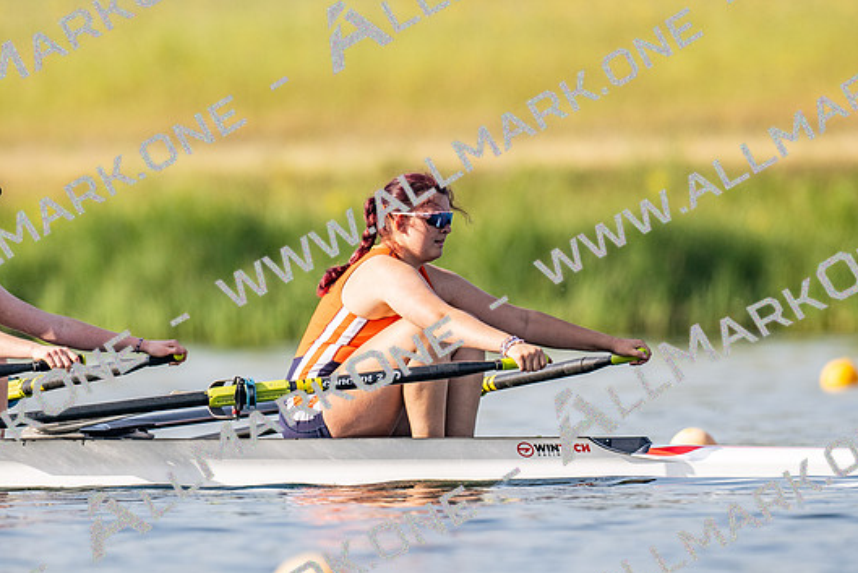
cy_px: 312
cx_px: 415
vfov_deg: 1.4
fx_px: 23505
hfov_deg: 2.1
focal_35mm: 986
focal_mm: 600
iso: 250
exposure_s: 1/2500
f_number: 5
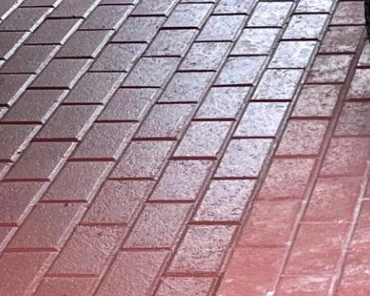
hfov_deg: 11.2
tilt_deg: -5.3
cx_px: 559
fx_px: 1818
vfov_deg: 8.6
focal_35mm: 166
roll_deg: +0.9
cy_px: -377
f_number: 1.6
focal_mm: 5.1
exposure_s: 1/891
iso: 50
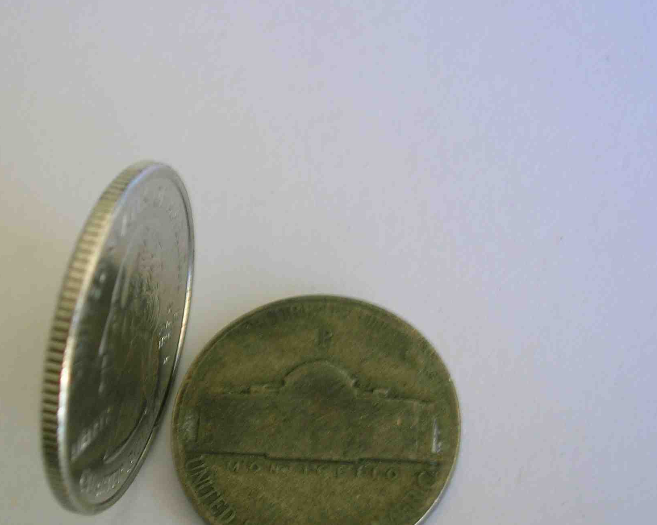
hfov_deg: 29.8
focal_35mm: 63
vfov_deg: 24.1
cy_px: 332
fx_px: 1225
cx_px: 208
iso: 50
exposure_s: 1/12.5
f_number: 3.2
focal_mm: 7.7
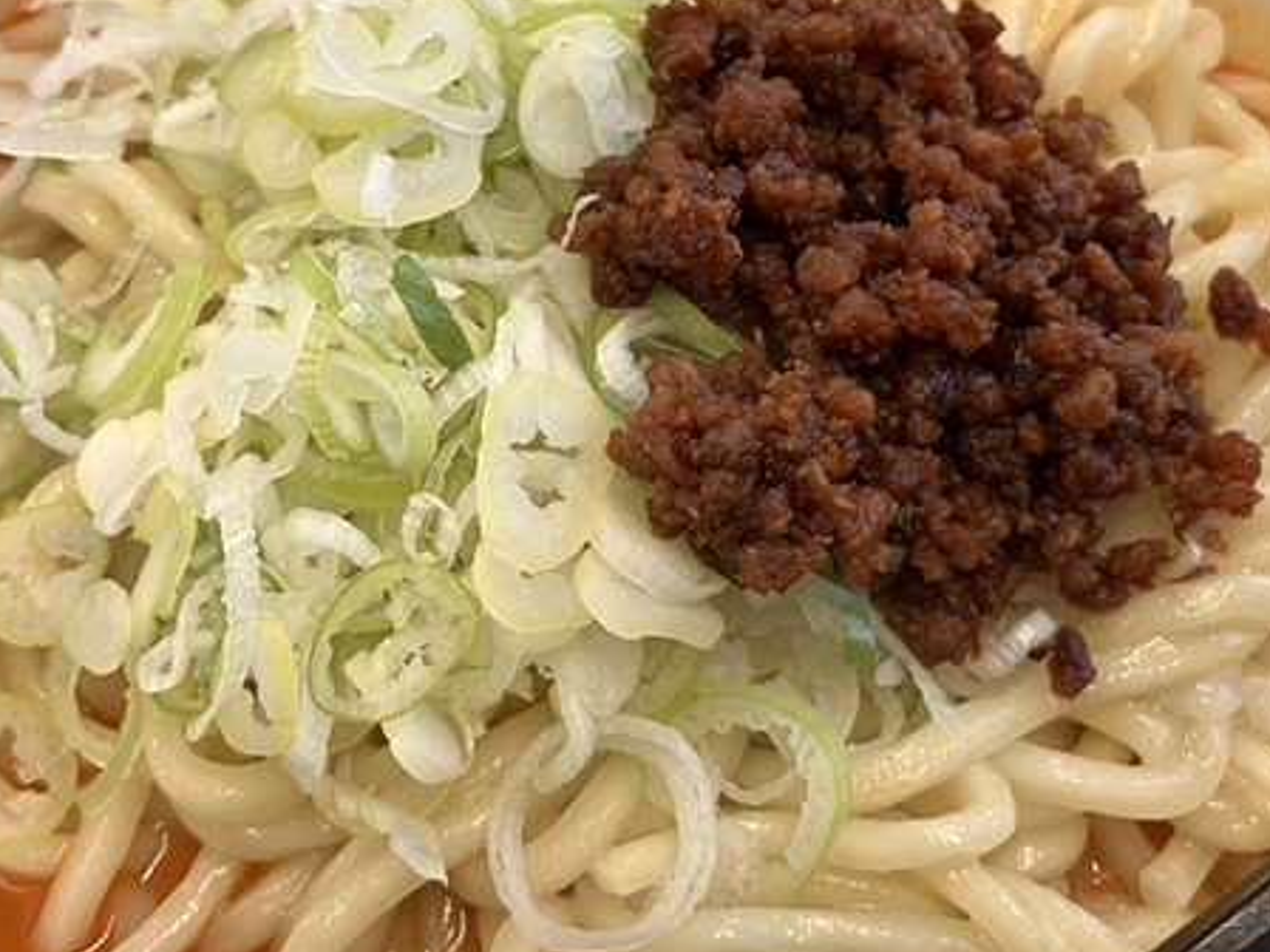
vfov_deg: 29.0
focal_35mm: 50
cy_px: 337
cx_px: 607
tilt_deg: -53.9
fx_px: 1834
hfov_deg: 38.2
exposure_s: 1/60
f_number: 1.8
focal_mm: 3.99
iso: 100
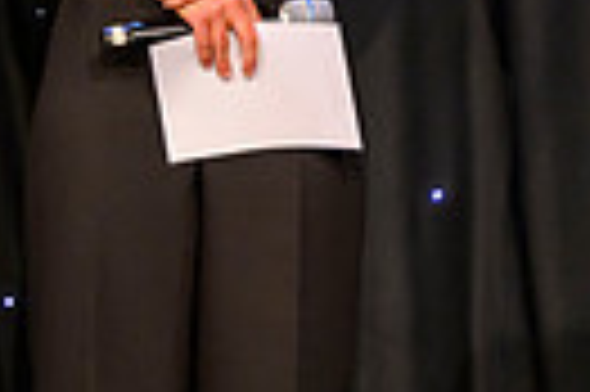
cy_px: -349
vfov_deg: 2.7
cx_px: 1302
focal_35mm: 509
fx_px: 8332
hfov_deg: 4.0
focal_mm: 115
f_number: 3.2
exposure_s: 1/200
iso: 1600
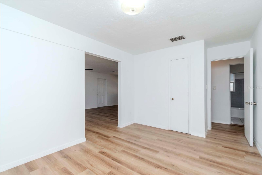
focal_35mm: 15
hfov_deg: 100.4
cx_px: 131
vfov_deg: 77.3
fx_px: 109
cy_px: 88
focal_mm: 10
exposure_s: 1/200
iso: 500
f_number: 8
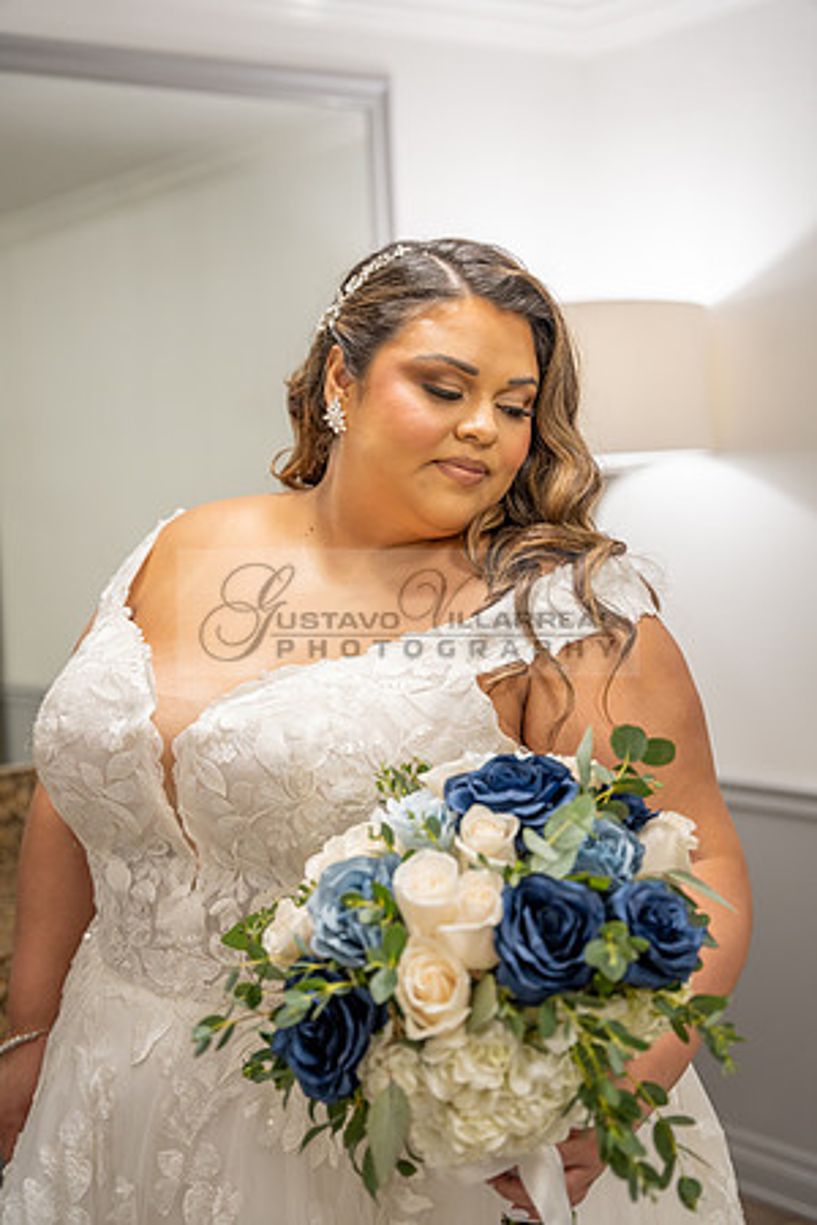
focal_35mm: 56
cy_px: 612
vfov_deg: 35.9
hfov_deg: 24.4
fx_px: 1889
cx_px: 408
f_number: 3.2
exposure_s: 1/80
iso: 800
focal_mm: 55.5
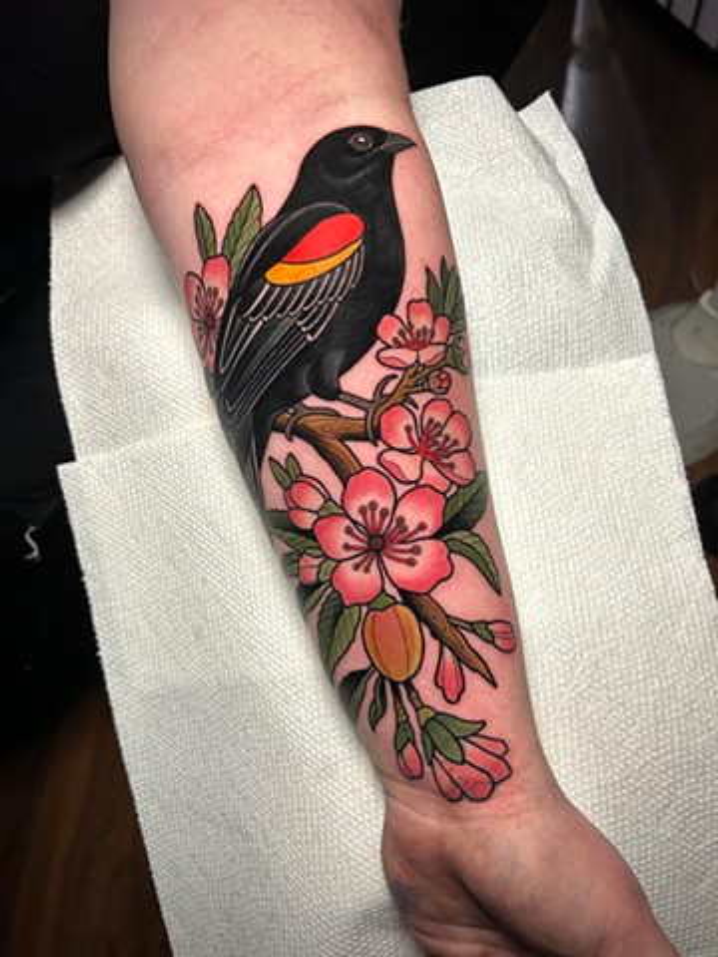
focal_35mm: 26
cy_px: 478
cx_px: 359
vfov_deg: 67.3
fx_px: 719
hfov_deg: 53.1
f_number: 1.5
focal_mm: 5.7
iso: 200
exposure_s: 1/60
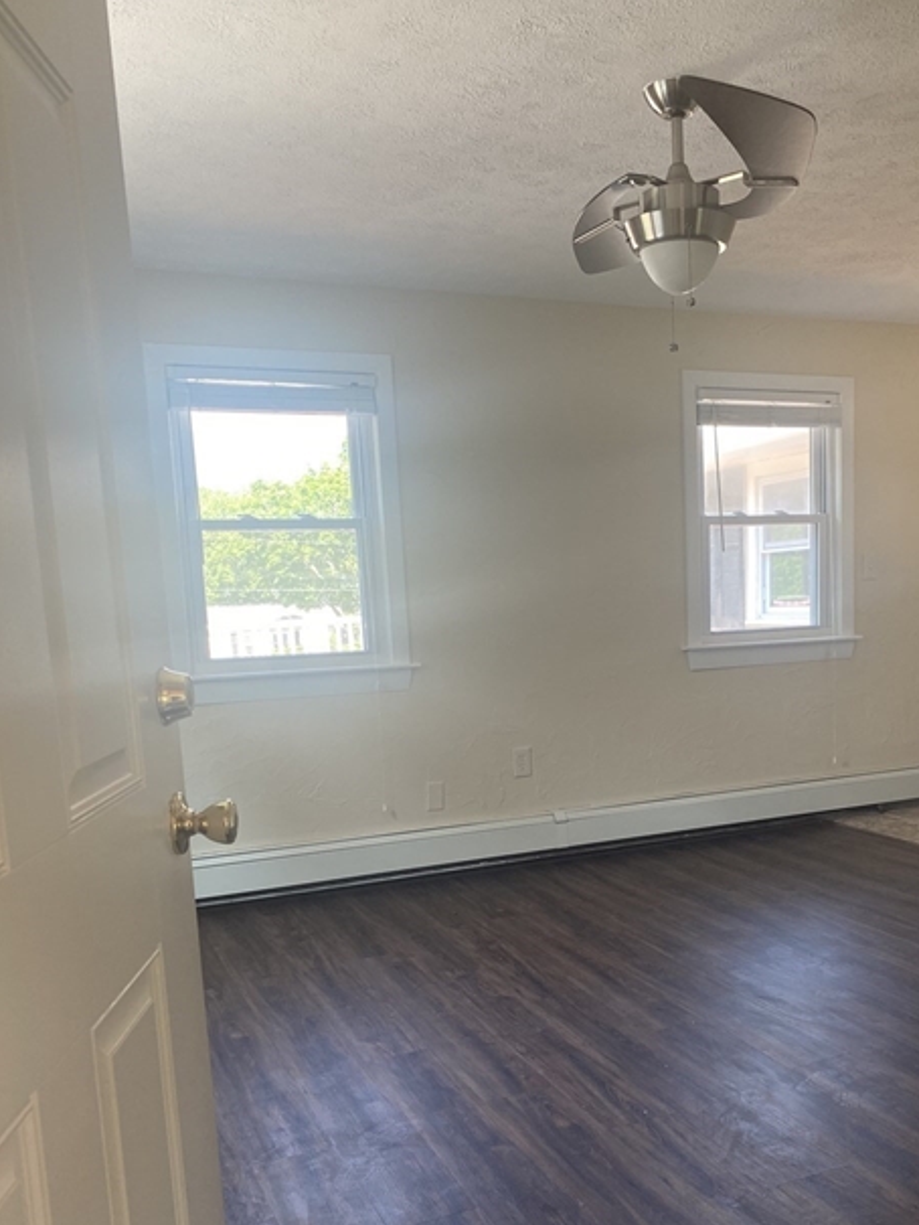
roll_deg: +3.0
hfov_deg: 42.7
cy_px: 743
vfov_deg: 54.9
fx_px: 1168
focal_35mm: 33
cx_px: 563
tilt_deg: -7.9
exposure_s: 1/121
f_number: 1.8
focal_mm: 4.25
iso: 100
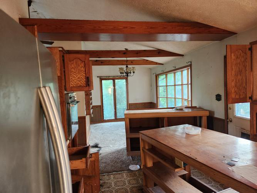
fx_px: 171
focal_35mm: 23
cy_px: 96
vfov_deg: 58.9
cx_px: 128
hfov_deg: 73.9
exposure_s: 1/120
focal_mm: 5.4
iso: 500
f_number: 1.8
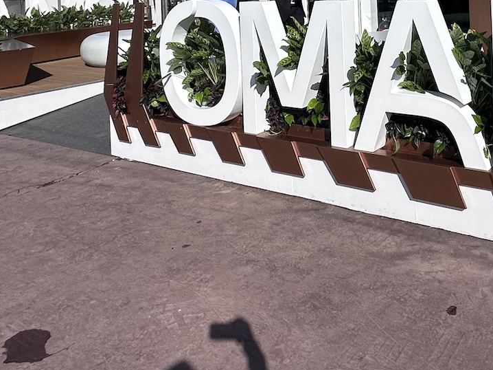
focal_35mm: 39
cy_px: -24
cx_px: 374
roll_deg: +2.1
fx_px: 555
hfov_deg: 46.1
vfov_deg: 32.8
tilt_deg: +1.8
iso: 50
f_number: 2.2
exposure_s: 1/5814
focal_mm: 2.22
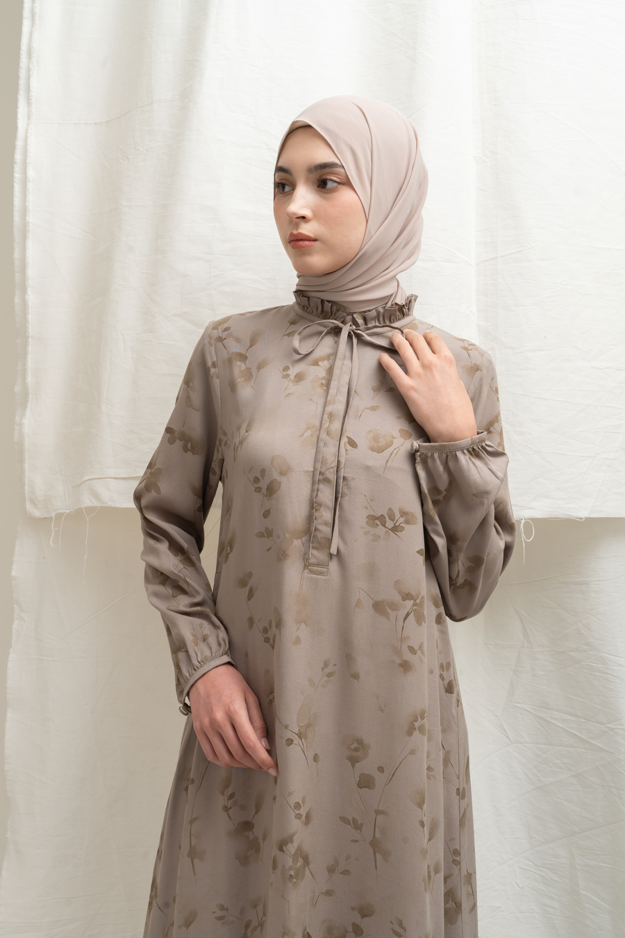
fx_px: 1120
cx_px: 312
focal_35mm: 43
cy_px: 469
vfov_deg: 45.4
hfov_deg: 31.2
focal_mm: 43
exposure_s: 1/160
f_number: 11
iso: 100
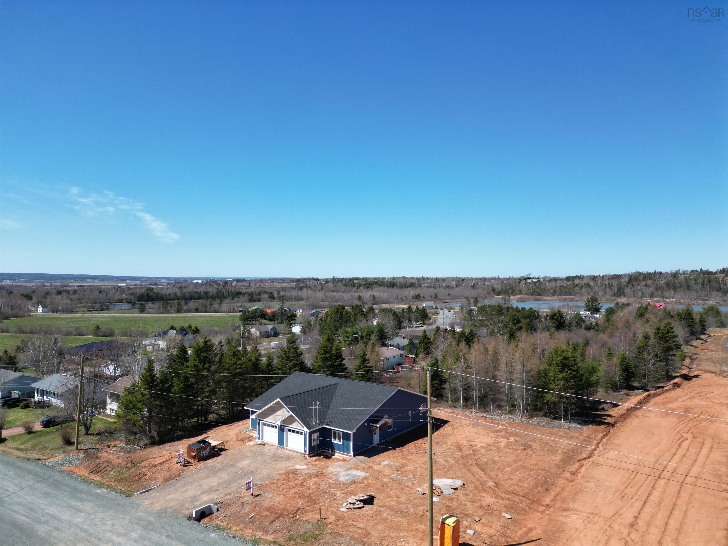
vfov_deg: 56.8
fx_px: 505
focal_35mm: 24
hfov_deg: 71.6
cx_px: 364
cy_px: 273
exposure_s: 1/2500
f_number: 1.7
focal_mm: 6.72
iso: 110
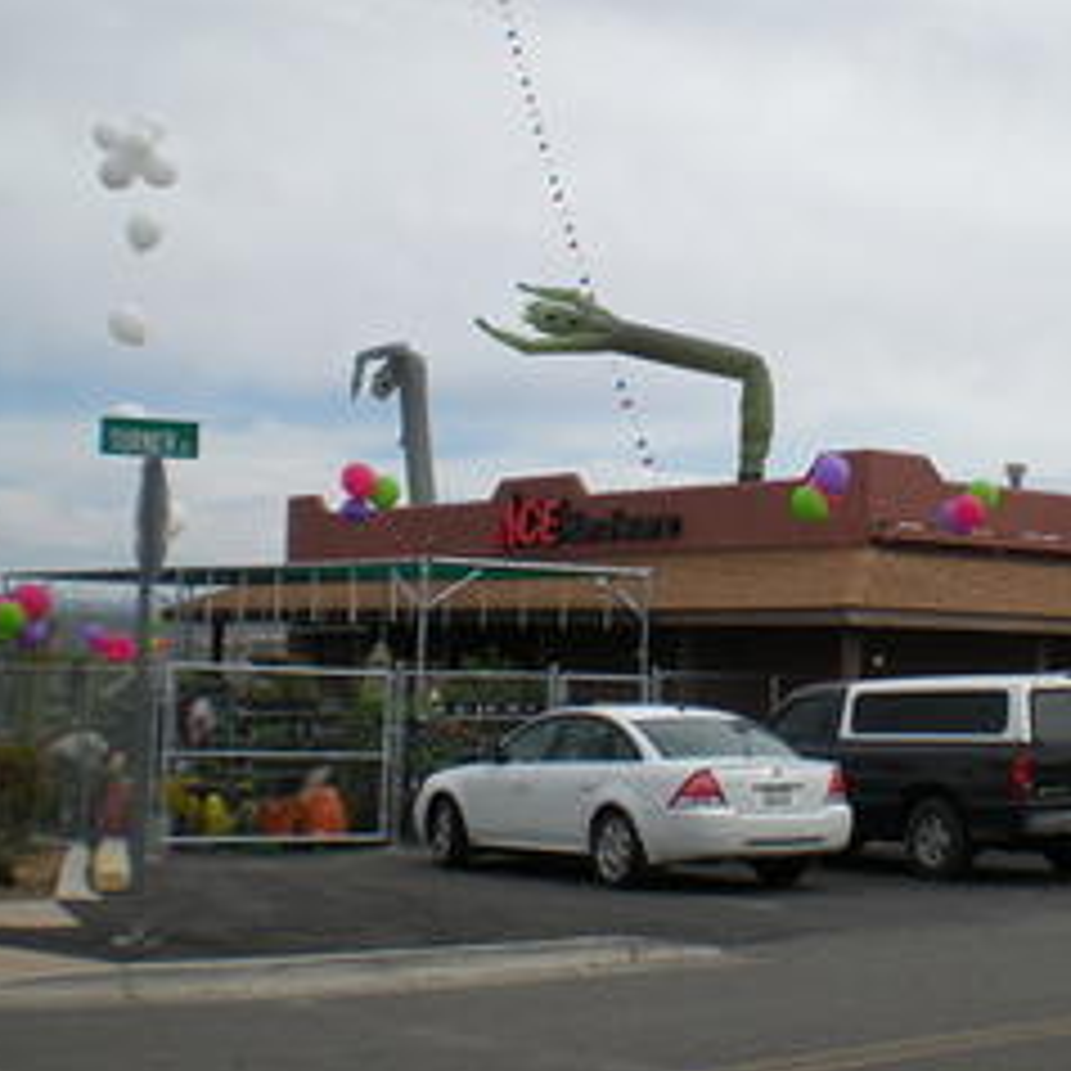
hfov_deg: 25.4
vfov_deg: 26.1
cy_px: 454
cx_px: 943
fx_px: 2310
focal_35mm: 66
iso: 64
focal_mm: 6.3
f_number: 4.6
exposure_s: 1/557
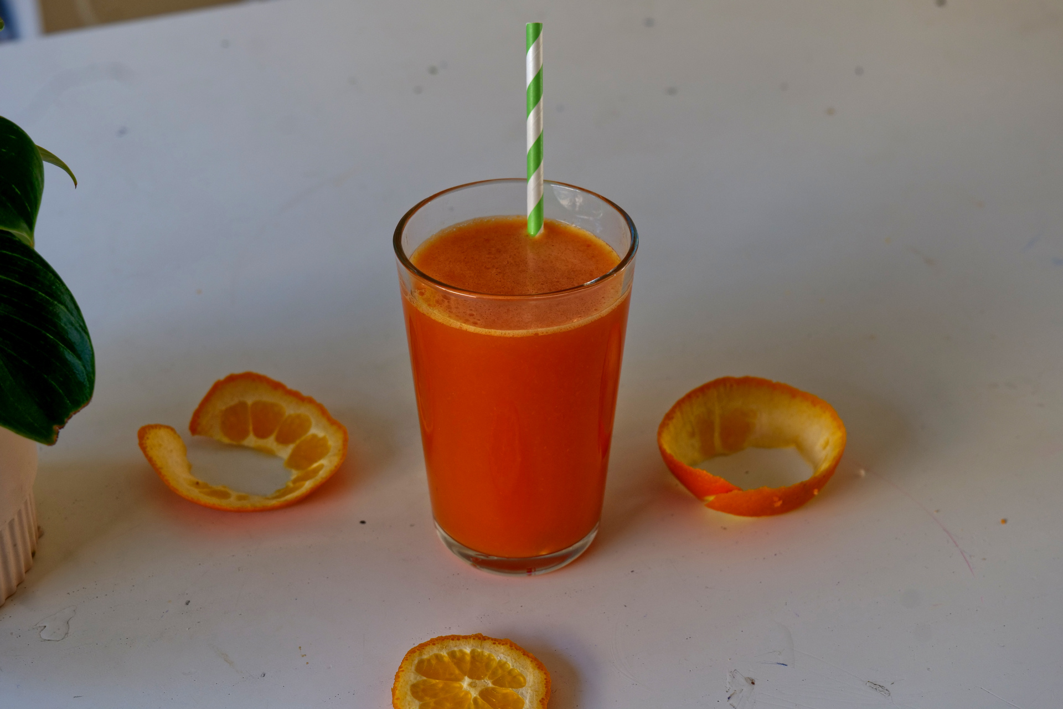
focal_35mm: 60
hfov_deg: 33.4
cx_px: 532
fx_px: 1772
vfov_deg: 22.6
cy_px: 354
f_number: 7.1
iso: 640
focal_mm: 60
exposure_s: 1/60
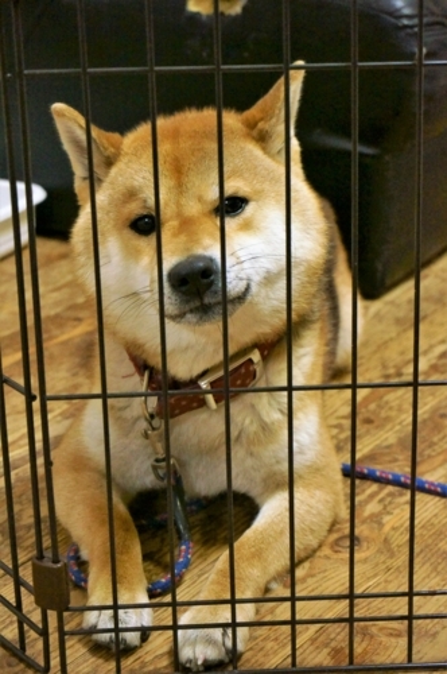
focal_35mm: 75
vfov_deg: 27.0
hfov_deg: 18.1
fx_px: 1401
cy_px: 337
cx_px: 224
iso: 3200
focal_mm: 50
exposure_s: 1/50
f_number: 5.6
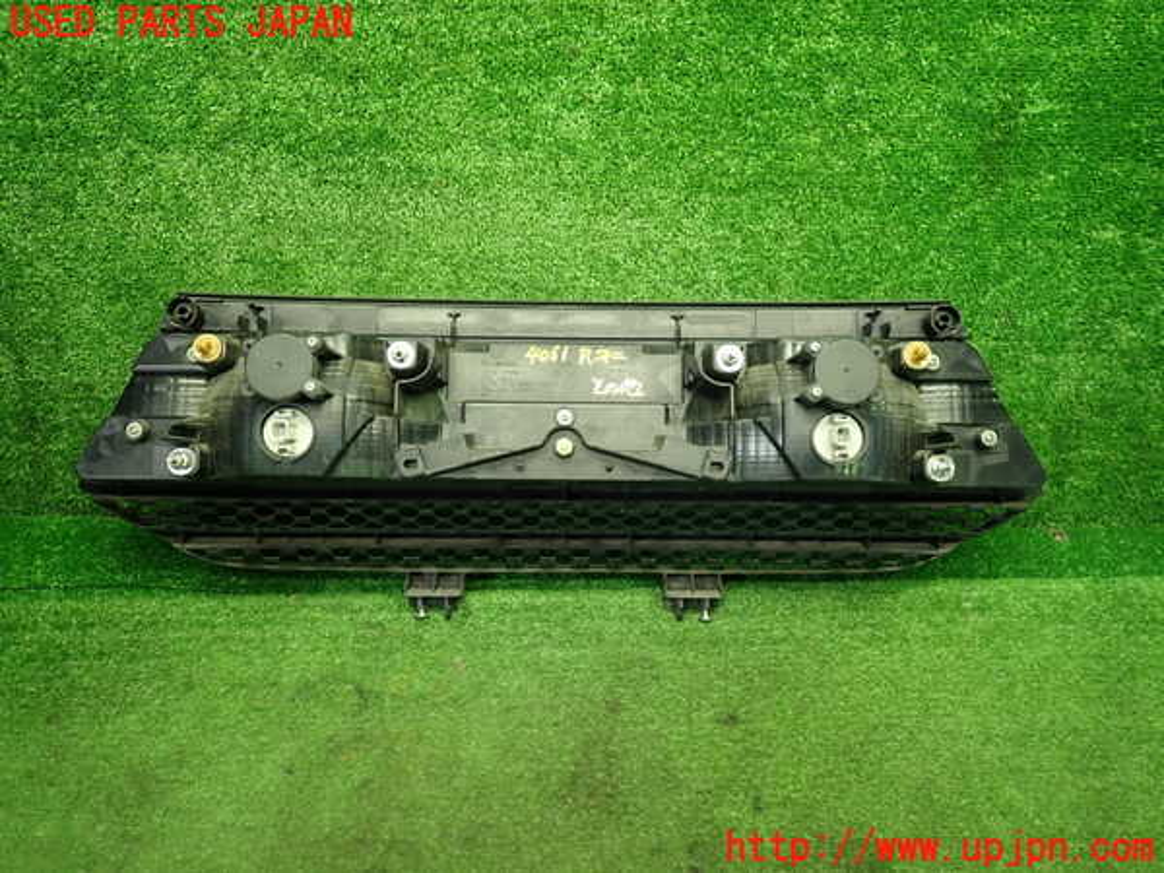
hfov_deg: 69.4
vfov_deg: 54.9
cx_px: 582
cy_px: 436
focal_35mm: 25
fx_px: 841
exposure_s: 1/30
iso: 200
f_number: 2
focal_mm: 4.5
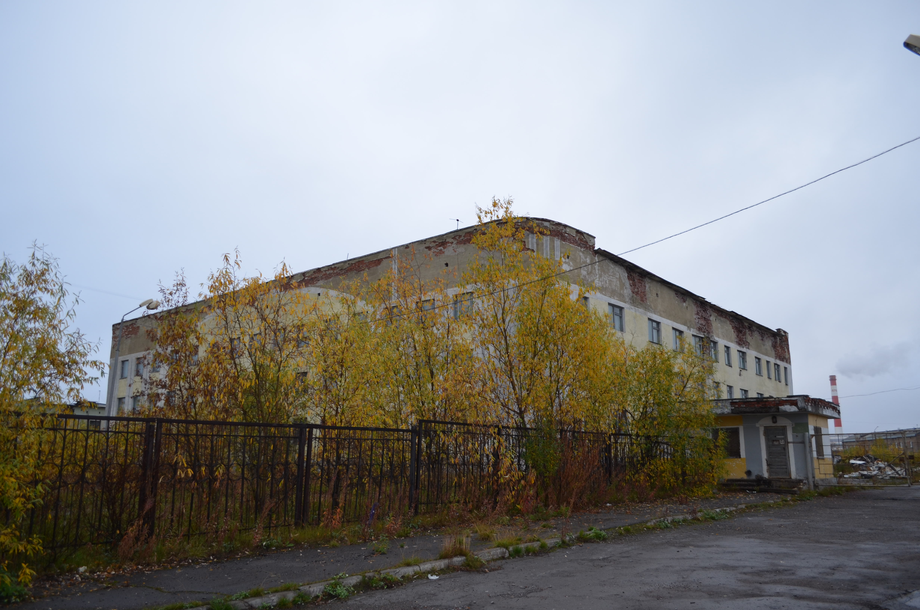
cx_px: 460
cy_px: 305
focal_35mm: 27
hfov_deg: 67.5
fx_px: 689
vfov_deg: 47.7
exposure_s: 1/200
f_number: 3.5
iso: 180
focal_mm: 18
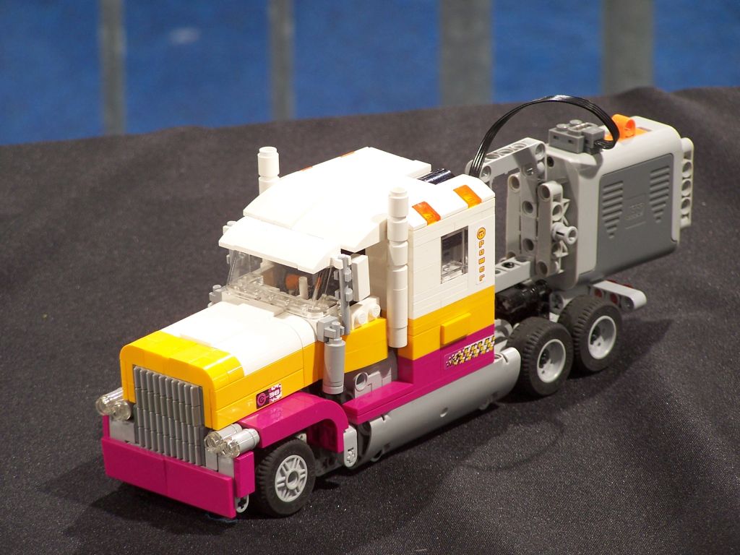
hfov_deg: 9.5
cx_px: 370
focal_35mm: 209
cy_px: 278
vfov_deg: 7.1
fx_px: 4468
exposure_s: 1/3
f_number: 3.2
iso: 80
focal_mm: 34.6
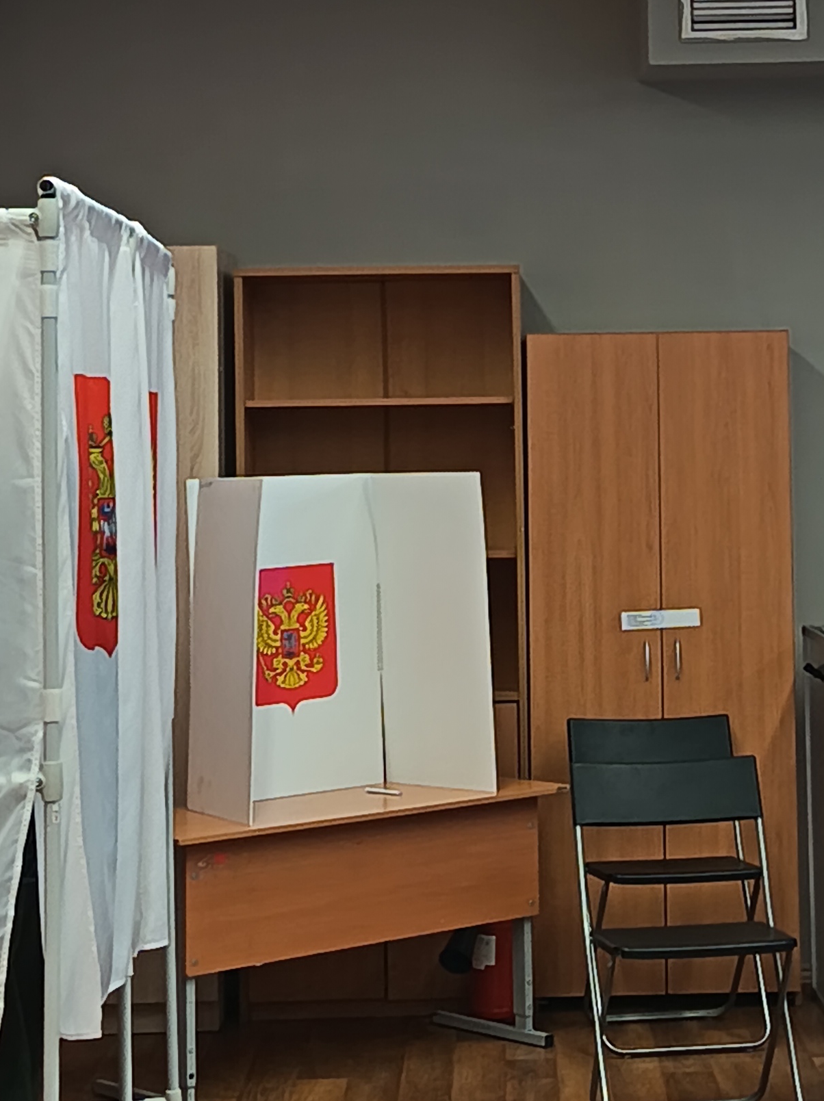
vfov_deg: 22.4
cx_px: 595
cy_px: 311
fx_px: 2765
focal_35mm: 87
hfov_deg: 16.9
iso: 1464
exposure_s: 1/100
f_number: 1.75
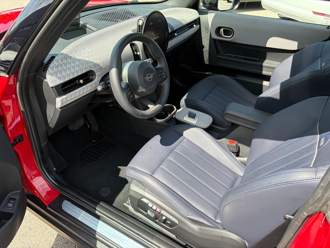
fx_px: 248
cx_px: 165
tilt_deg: -37.2
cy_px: 124
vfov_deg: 53.1
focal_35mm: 26
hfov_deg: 67.3
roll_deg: -3.9
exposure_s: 1/535
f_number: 1.6
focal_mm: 5.96
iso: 50
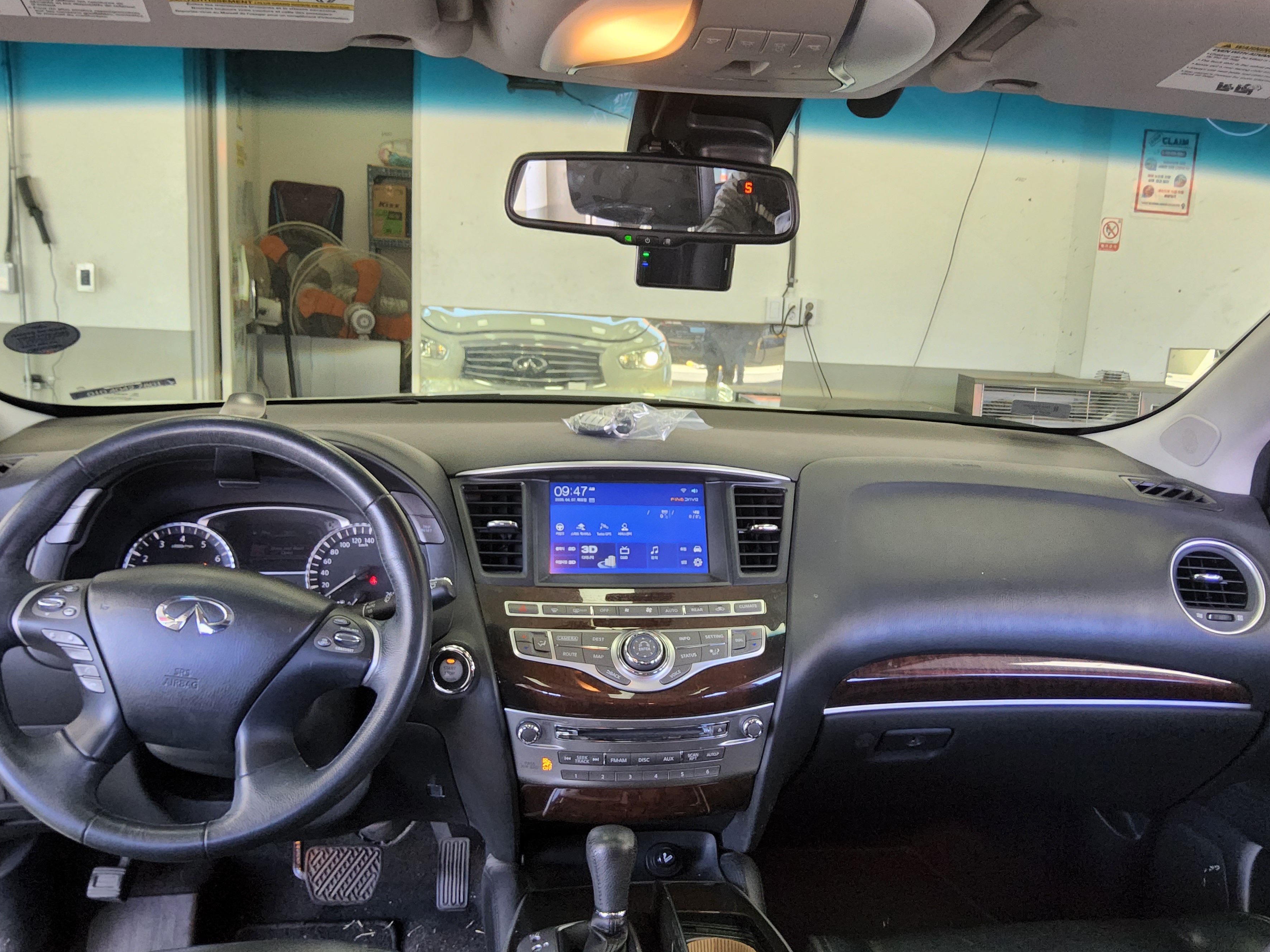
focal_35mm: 29
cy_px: 514
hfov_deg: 61.6
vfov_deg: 48.2
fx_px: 1064
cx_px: 658
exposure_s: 1/100
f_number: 2
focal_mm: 3.08
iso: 250
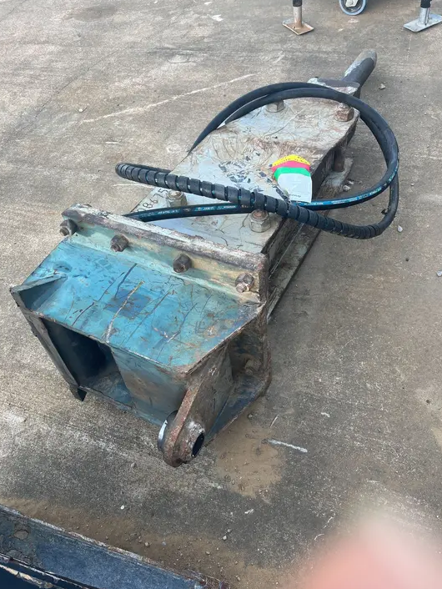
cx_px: 224
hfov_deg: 51.4
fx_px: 459
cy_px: 287
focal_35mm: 27
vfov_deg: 65.3
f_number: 1.6
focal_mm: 5.1
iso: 40
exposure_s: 1/121
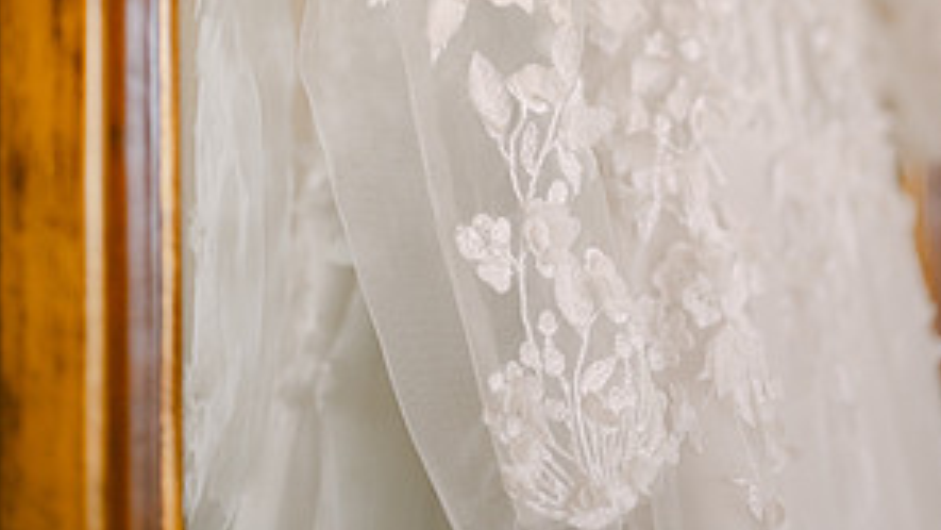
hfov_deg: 26.5
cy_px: -77
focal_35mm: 80
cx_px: 472
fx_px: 1996
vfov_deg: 14.7
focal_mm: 50
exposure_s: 1/1000
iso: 800
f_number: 1.8
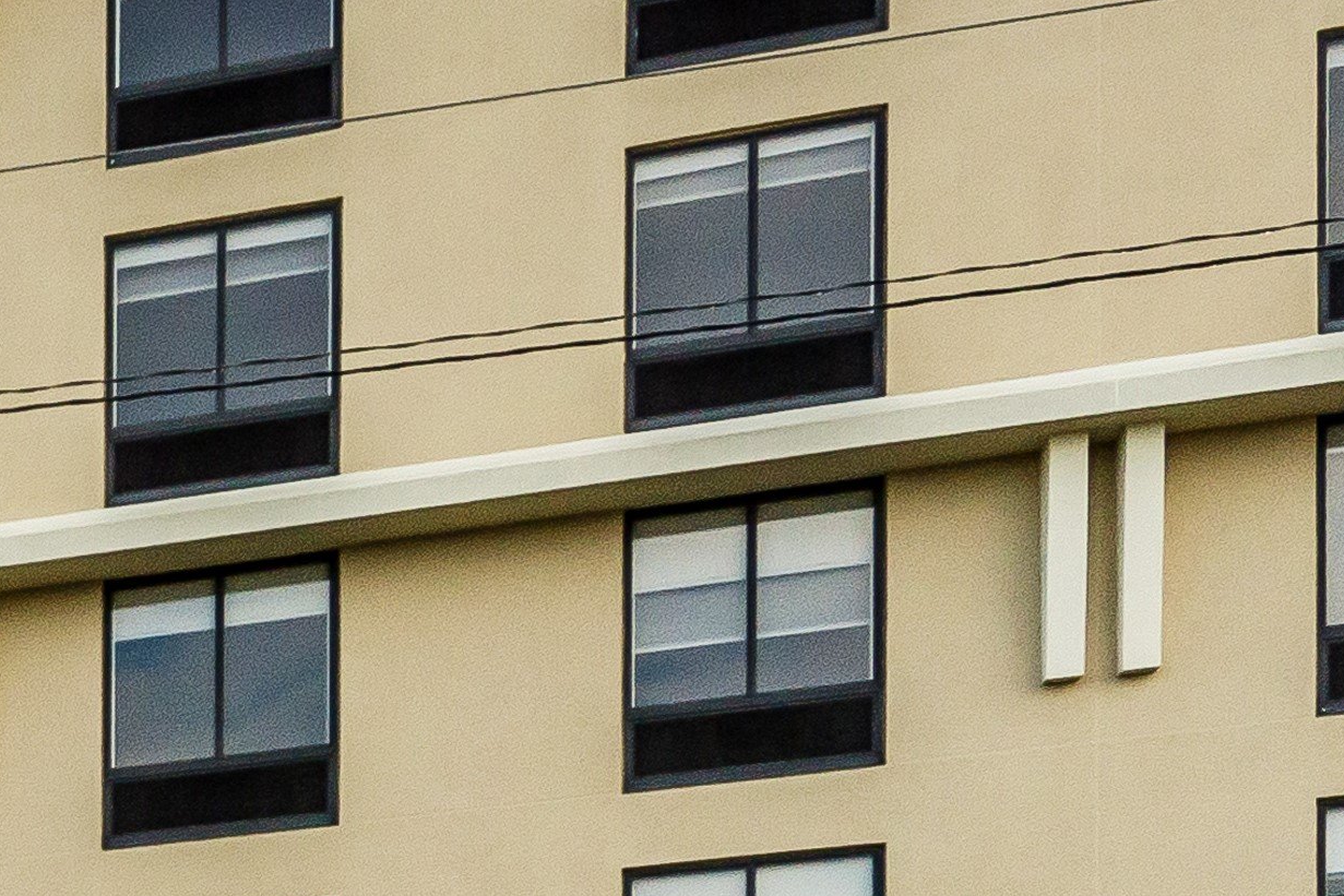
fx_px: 3285
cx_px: -1278
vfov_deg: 14.9
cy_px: 1142
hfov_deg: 17.3
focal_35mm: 88
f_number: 8
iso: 400
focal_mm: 18
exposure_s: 1/1000
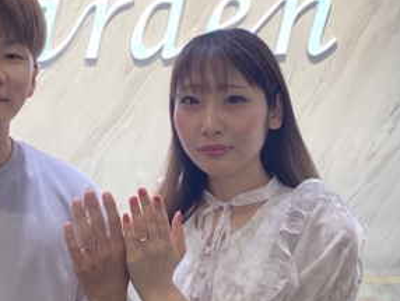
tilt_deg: -1.0
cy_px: 95
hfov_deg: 29.5
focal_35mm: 65
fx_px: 752
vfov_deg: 22.5
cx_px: 117
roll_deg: +1.6
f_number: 2.4
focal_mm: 3.3
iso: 64
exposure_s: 1/120
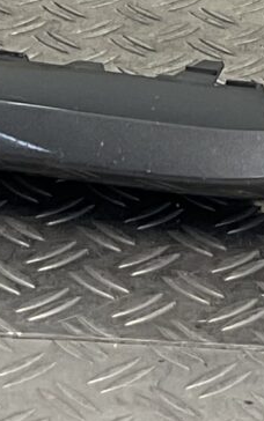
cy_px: -582
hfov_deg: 6.1
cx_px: 151
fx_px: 2483
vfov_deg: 8.8
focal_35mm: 216
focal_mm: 3
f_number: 1.8
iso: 16
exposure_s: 1/147
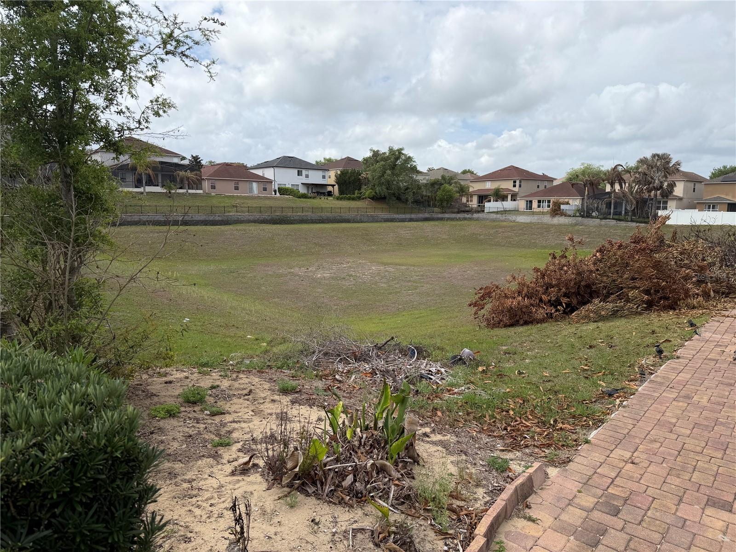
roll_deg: -1.3
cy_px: 276
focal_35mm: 24
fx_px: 510
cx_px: 368
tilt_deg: -7.5
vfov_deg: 56.8
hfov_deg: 71.6
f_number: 1.78
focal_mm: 6.76
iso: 80
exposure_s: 1/4975
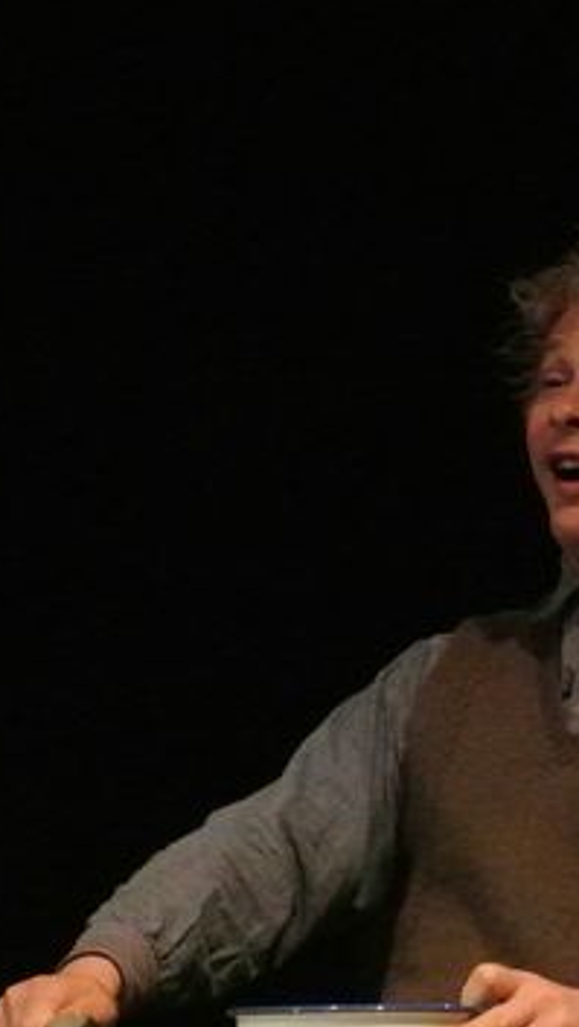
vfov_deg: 7.1
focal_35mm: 304
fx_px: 8283
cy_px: 531
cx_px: -183
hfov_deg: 4.0
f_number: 4
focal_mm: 47.5
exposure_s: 1/80
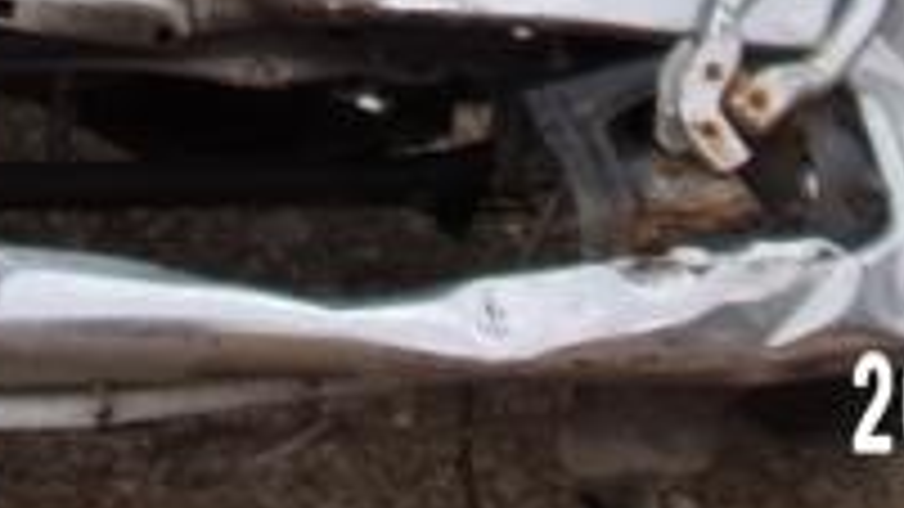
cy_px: -647
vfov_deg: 10.3
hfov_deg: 20.1
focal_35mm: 104
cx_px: 76
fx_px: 2493
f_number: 3.3
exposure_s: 1/70
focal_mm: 4.3
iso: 80
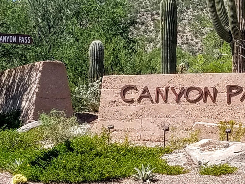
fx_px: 474
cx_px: 234
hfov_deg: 27.6
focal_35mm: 67
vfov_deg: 21.5
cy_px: 25
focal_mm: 4.2
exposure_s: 1/2232
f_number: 1.7
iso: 50
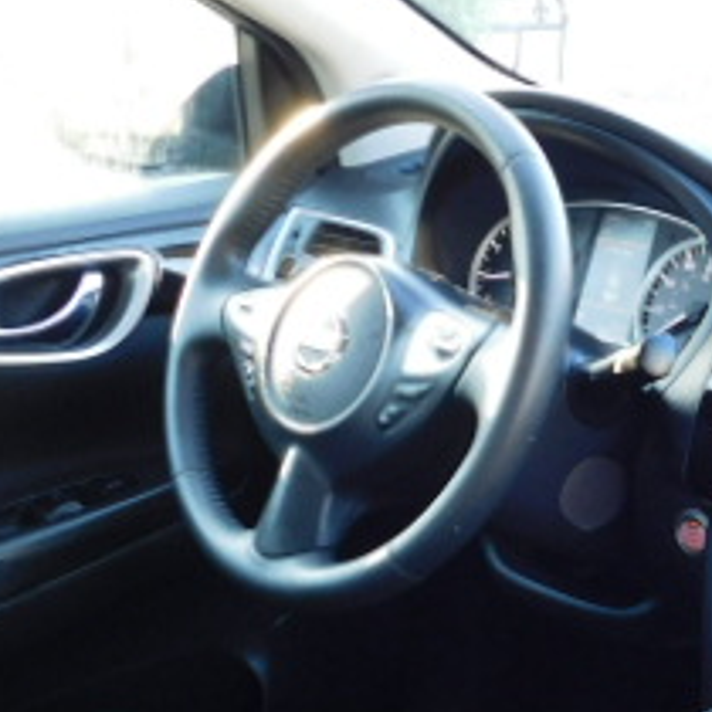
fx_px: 1443
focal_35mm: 62
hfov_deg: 26.1
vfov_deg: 27.5
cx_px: 736
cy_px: 498
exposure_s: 1/30
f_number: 3
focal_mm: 4
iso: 140
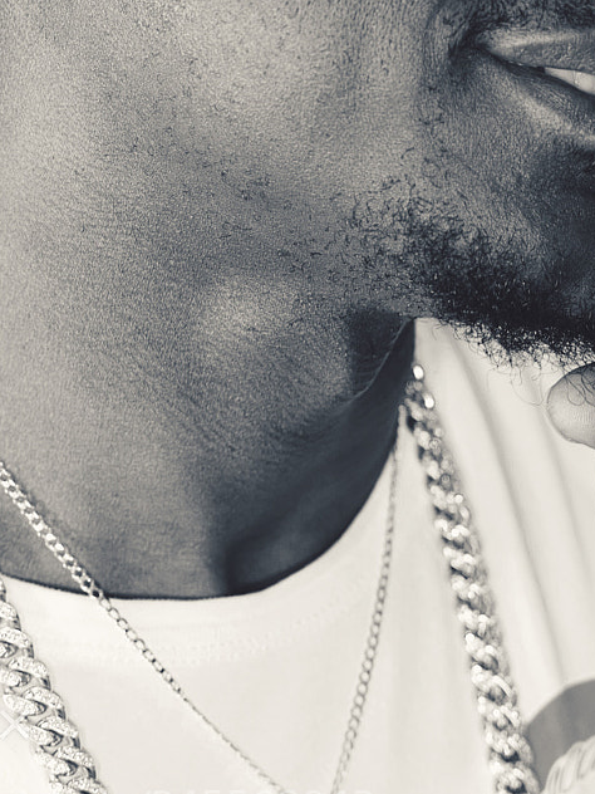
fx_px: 5437
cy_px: -102
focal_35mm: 237
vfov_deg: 8.3
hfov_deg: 6.3
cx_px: 387
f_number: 2.8
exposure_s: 1/100
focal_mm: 65
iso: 160
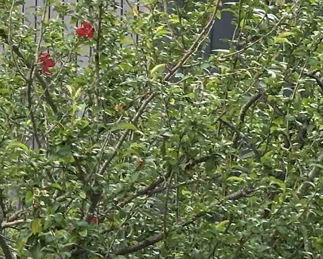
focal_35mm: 217
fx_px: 2075
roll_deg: +0.2
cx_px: -323
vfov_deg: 7.0
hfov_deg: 8.4
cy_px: -135
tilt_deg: -3.3
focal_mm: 6.86
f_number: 1.78
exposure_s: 1/87
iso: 80
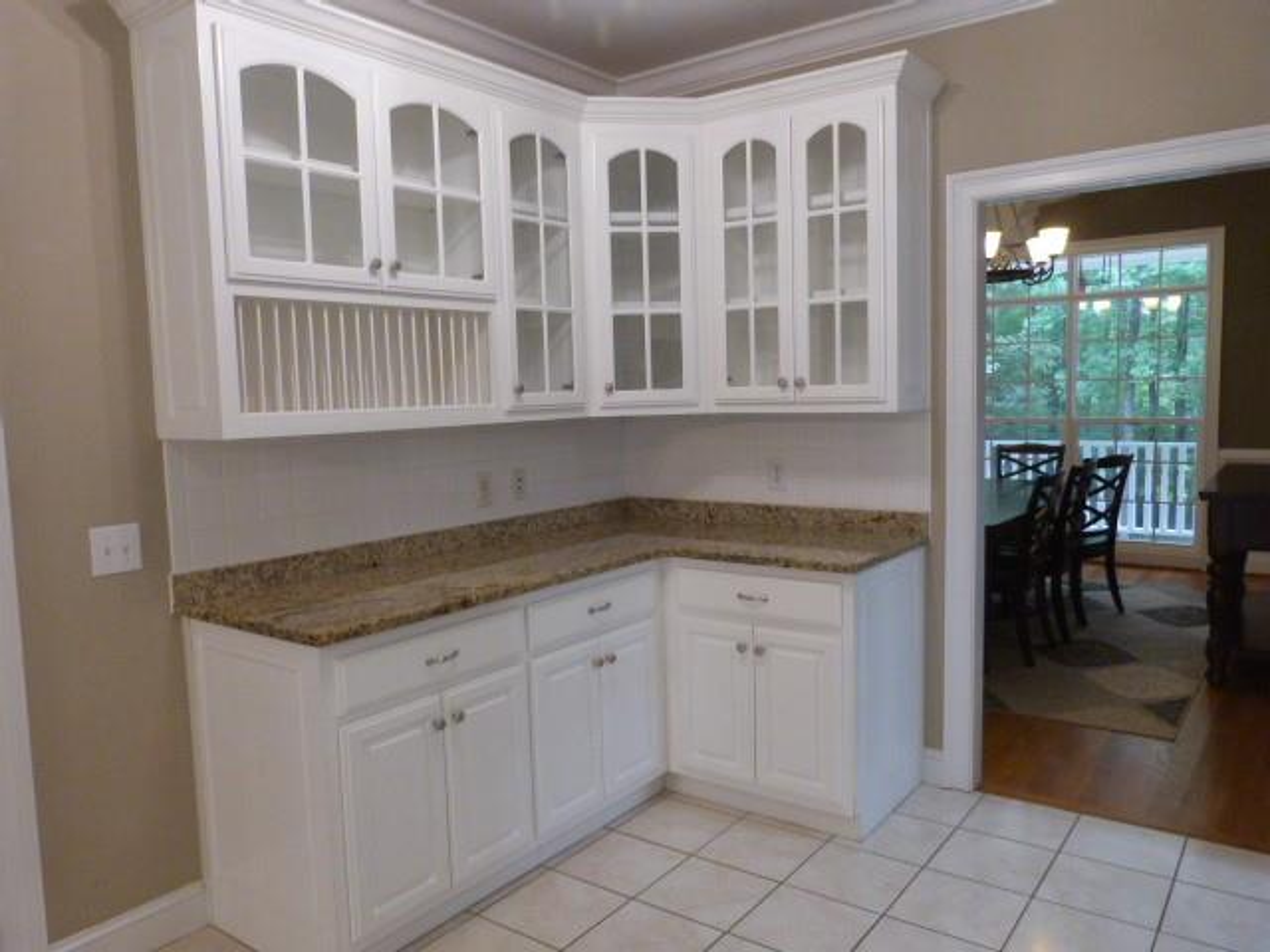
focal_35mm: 25
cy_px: 476
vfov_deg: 54.9
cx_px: 635
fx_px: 917
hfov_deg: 69.4
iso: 400
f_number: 2.8
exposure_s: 1/60
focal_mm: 4.5
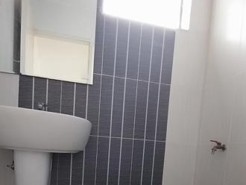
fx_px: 185
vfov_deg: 47.1
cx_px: 109
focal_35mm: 26
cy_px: 170
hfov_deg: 67.0
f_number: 2.2
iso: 200
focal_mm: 1.3
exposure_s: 1/33
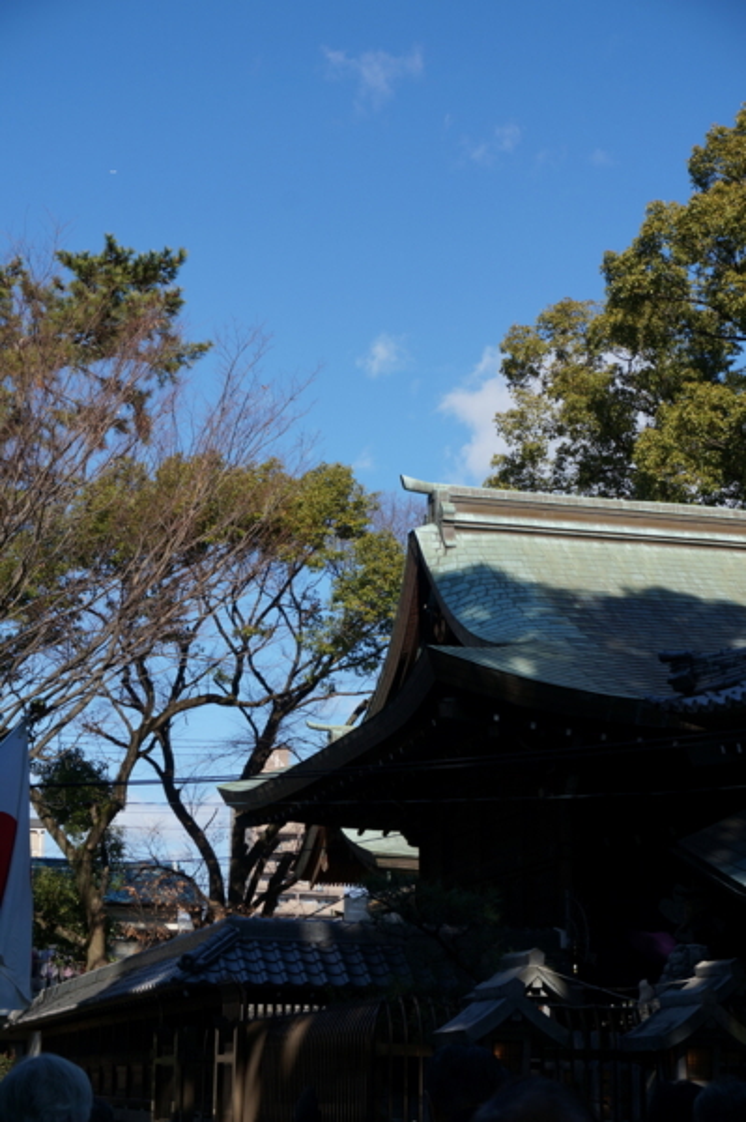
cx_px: 373
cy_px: 561
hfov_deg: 22.0
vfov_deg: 32.7
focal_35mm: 62
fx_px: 1915
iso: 100
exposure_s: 1/200
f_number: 9
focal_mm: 41
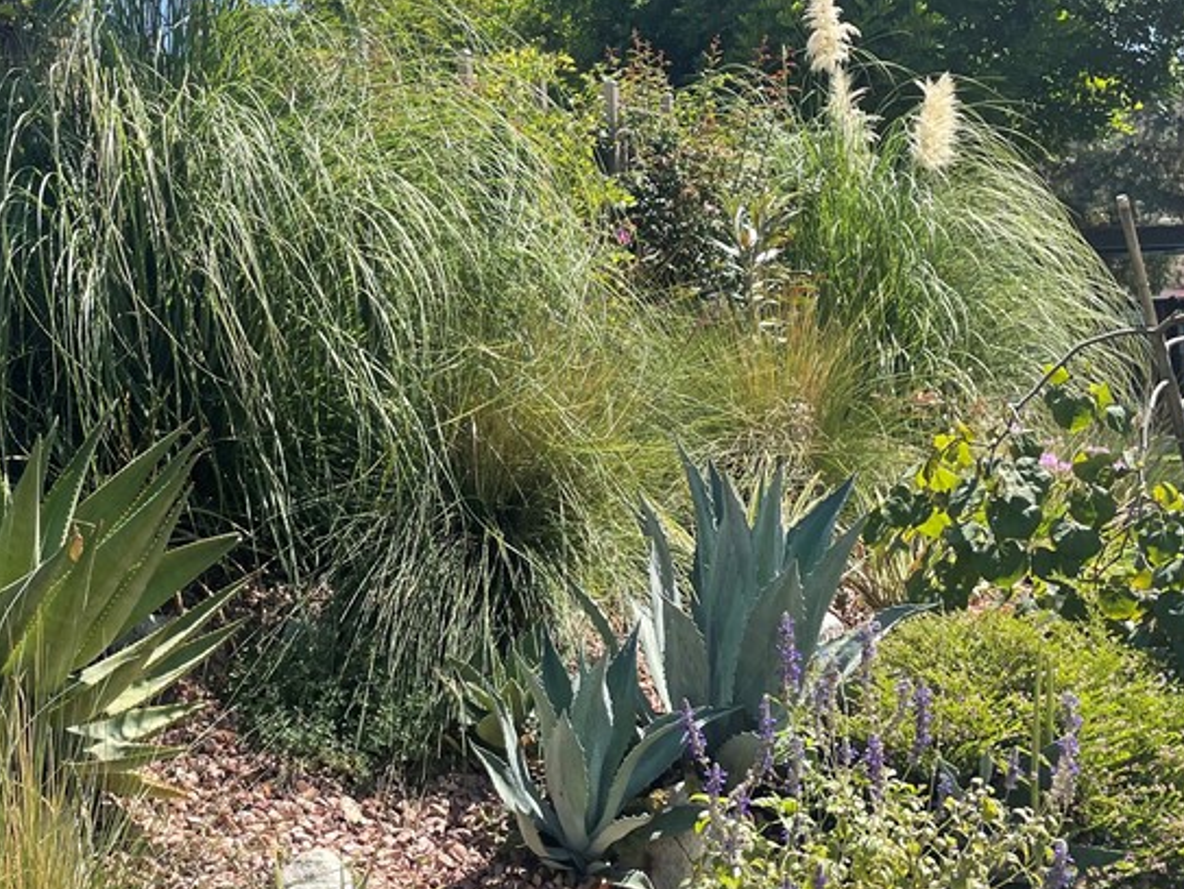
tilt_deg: +6.0
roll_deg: +3.7
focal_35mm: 49
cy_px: 257
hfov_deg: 37.7
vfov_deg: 29.4
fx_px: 1677
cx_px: 270
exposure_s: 1/2020
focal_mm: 4.2
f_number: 1.6
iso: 32
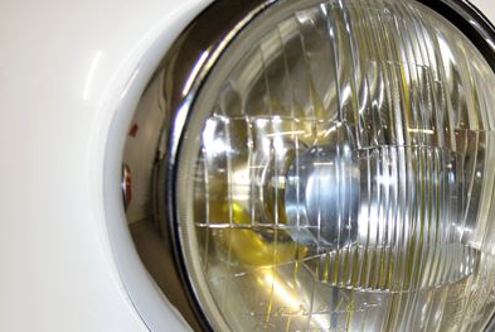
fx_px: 1074
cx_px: 530
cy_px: 372
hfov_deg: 24.4
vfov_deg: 16.9
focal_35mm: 78
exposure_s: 1/60
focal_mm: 32
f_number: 4
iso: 500
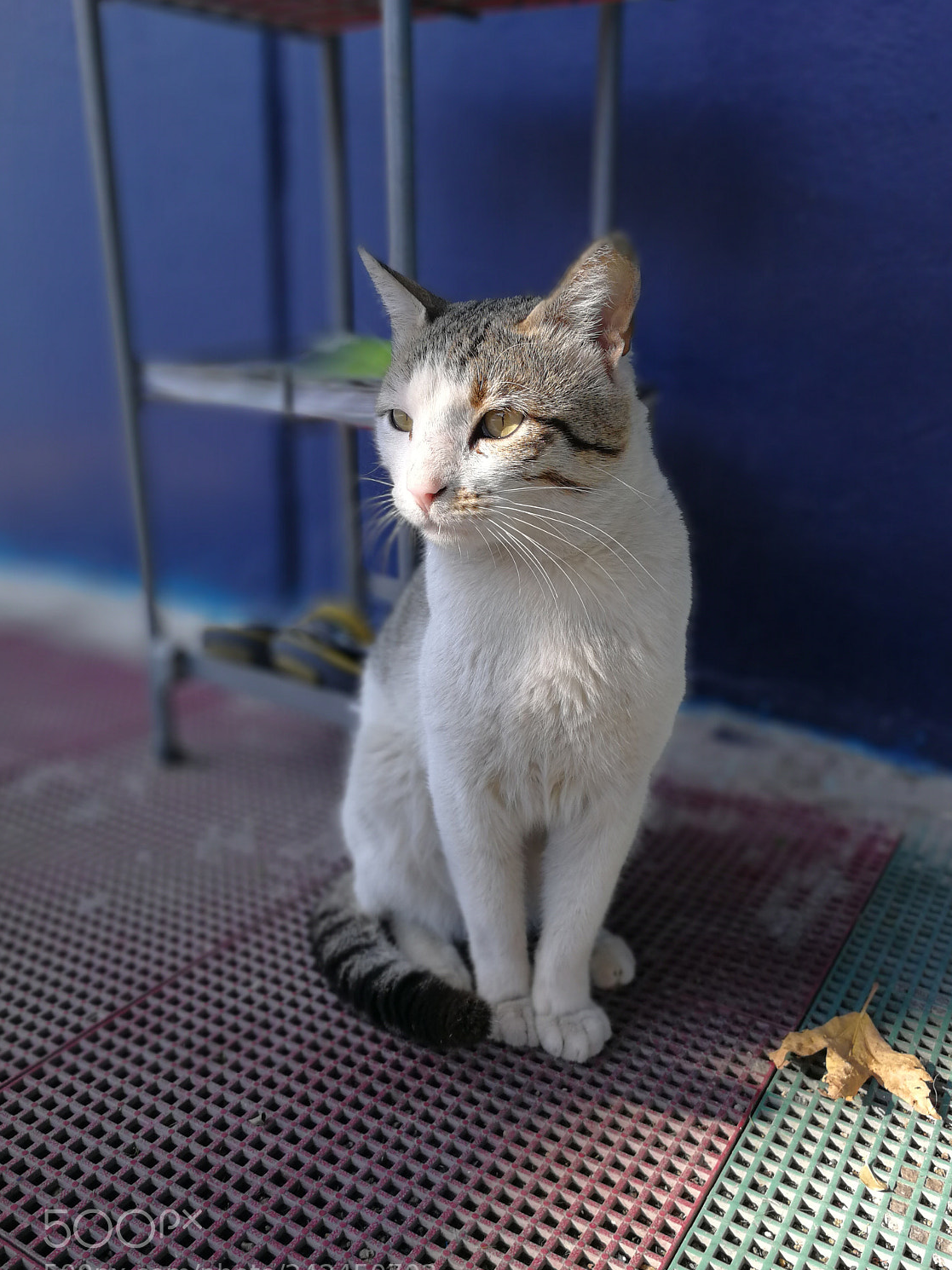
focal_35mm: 29
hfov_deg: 48.2
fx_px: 1064
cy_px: 659
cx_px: 502
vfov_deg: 61.6
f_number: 4
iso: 50
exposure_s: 1/320
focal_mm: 3.95
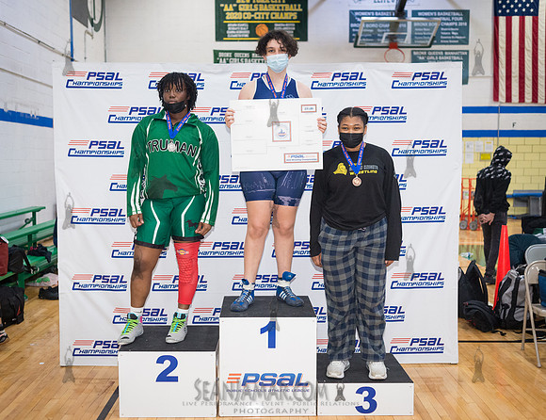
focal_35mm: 38
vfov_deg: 37.9
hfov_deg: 48.1
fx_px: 612
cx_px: 270
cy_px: 210
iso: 4000
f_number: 3.5
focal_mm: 35
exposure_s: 1/400
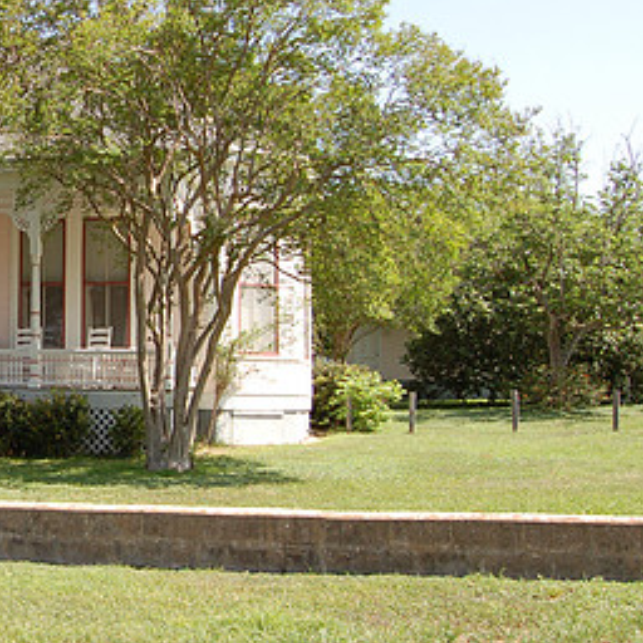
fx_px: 1093
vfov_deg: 32.7
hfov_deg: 29.8
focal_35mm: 52
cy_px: 276
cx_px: -48
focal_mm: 18
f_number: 8
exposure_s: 1/250
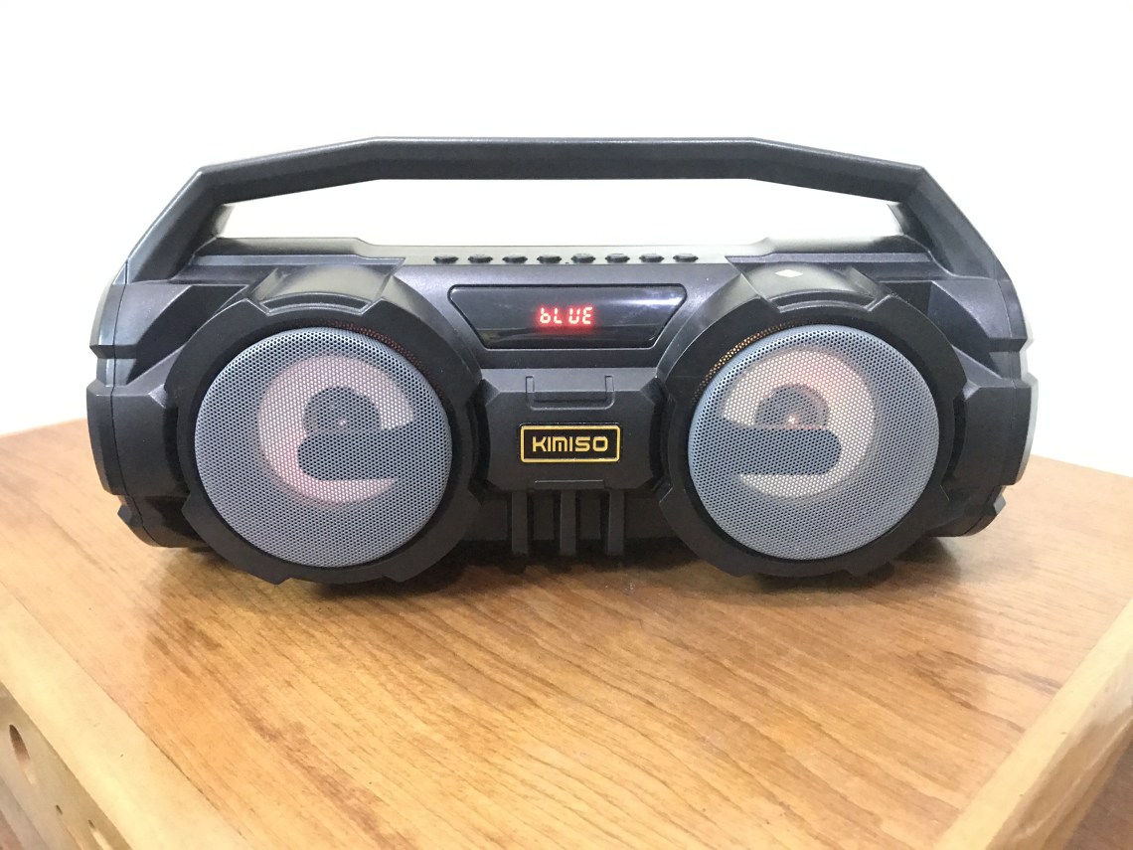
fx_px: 916
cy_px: 425
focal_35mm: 28
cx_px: 566
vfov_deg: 49.7
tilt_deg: -19.0
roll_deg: +0.6
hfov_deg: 63.4
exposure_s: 1/6
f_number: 1.8
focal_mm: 3.99
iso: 100
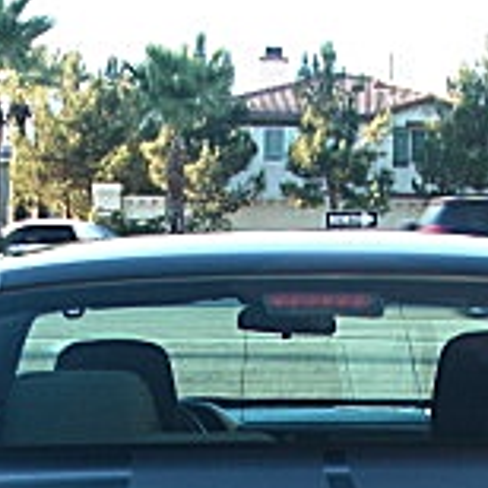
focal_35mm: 132
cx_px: 339
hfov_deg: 13.2
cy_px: 726
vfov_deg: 12.6
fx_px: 2105
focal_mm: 6.3
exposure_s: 1/80
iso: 50
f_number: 2.8
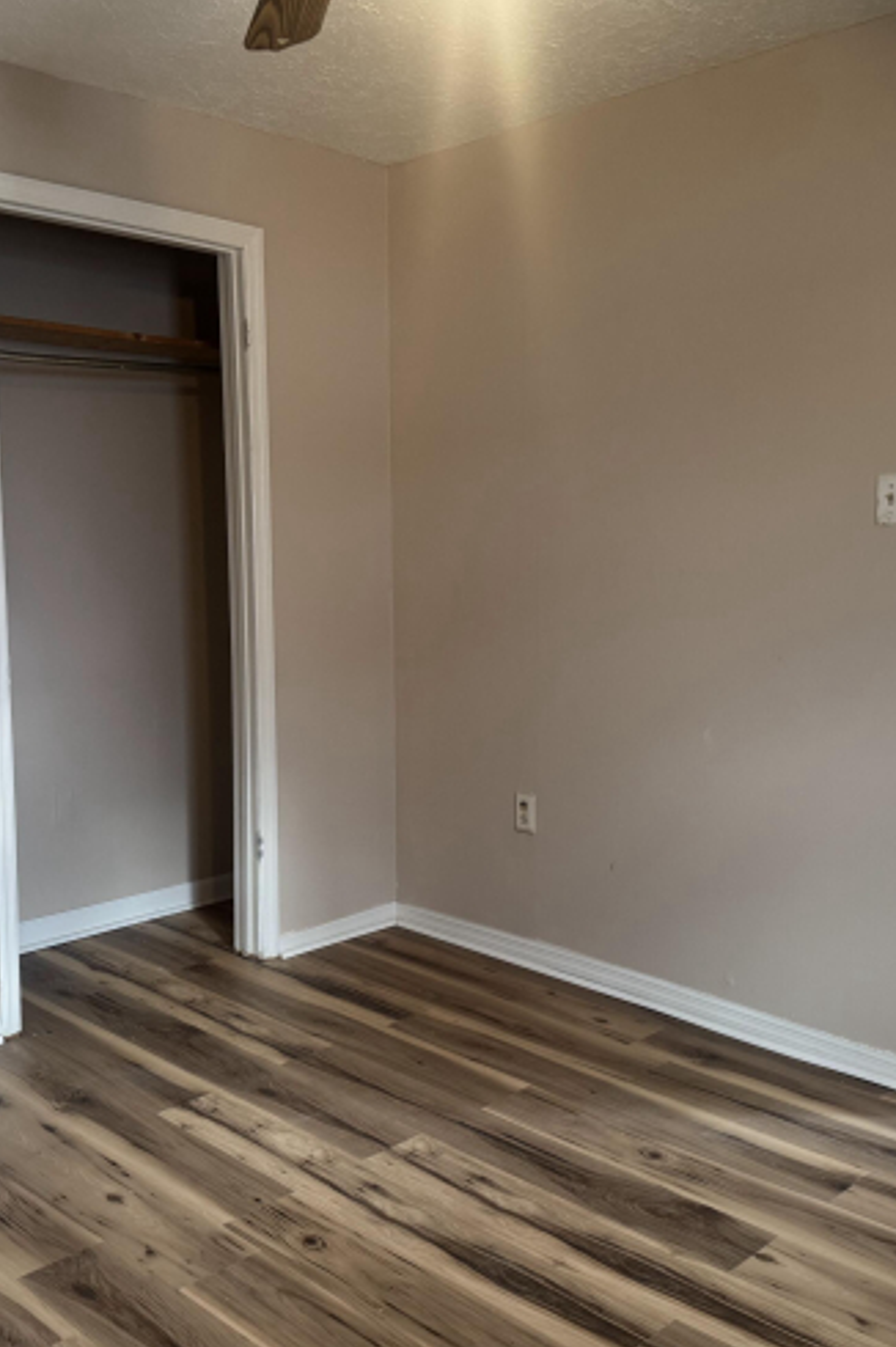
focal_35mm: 34
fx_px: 1271
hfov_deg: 38.8
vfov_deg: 55.8
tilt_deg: -6.9
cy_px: 682
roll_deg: +1.9
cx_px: 403
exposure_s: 1/60
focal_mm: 6.76
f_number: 1.78
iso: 200
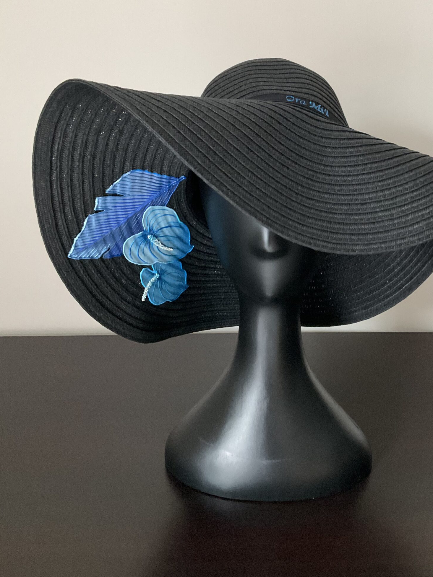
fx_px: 634
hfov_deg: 37.4
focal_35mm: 38
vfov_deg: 48.3
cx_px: 277
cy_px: 203
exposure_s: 1/60
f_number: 1.8
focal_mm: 3
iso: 250
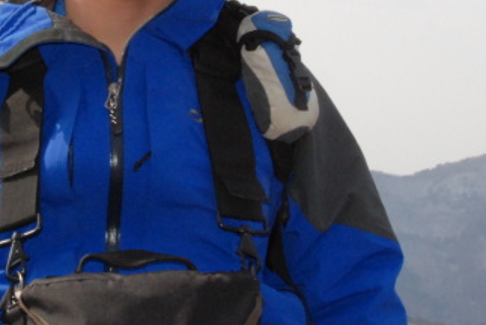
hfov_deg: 13.8
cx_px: 111
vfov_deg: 9.3
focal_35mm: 148
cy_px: 8
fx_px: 1994
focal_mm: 31
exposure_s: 1/200
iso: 800
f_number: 22
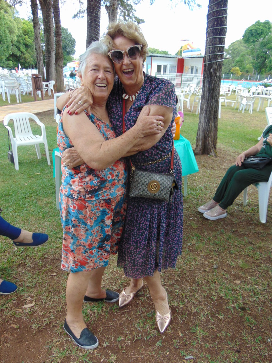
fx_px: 262
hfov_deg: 54.9
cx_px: 136
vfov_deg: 69.4
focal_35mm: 25
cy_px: 182
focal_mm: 4.5
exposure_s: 1/125
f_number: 3
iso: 80
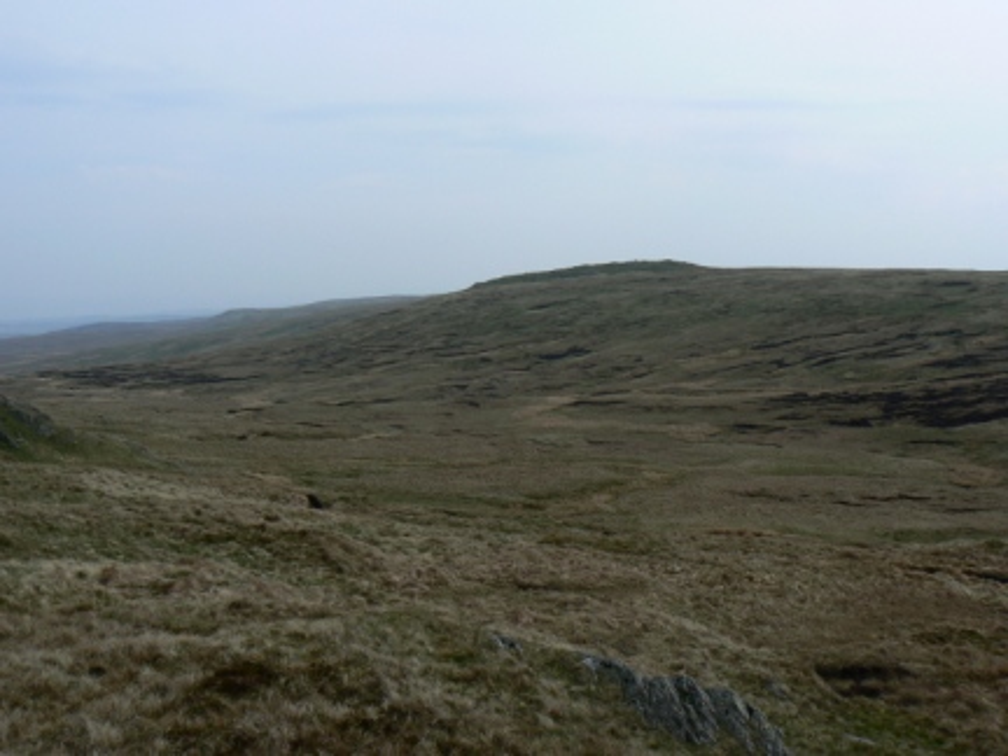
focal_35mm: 36
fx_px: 1048
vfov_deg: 39.7
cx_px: 504
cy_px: 378
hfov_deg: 51.4
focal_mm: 6
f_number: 8
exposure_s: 1/400
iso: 80
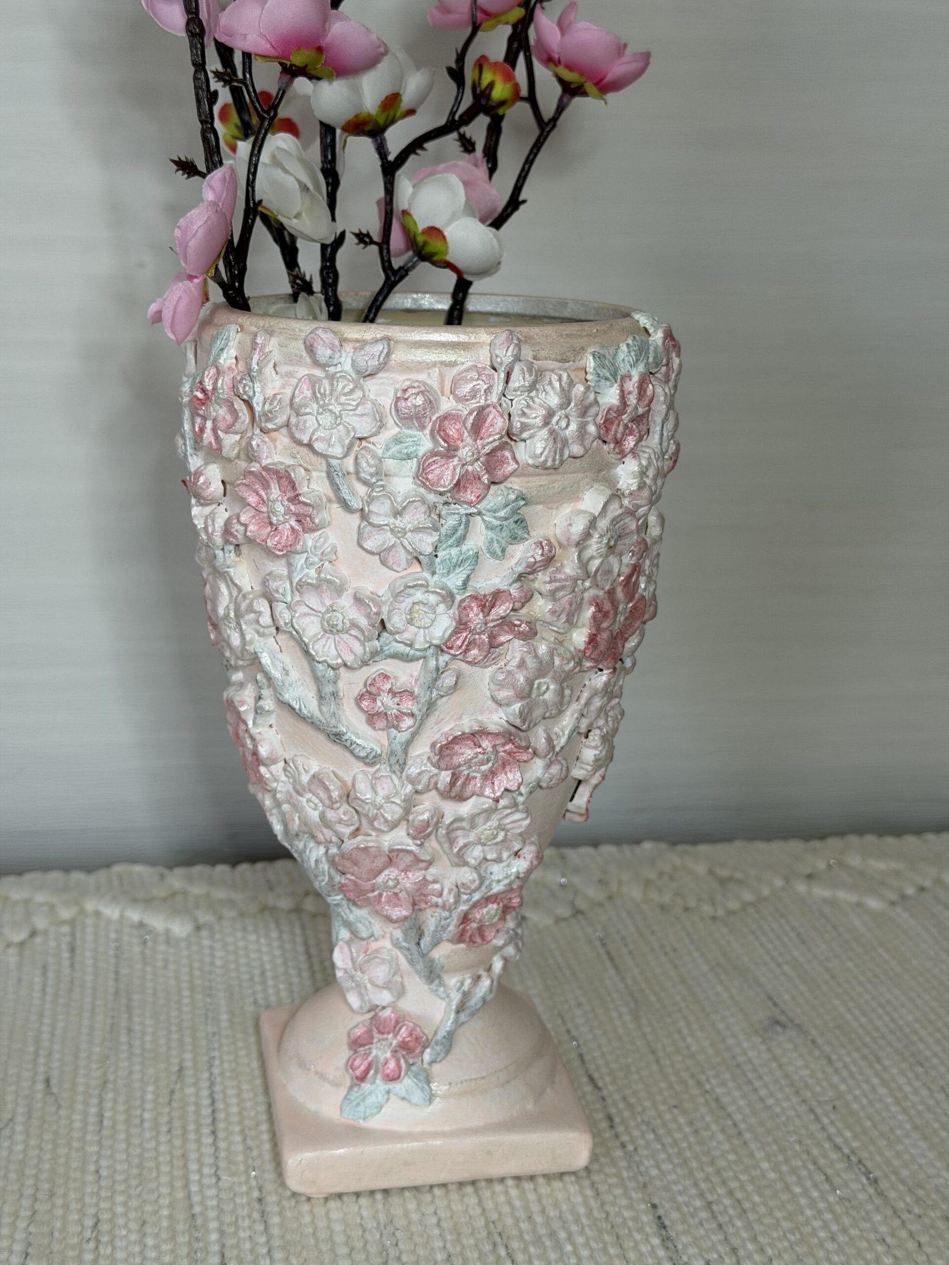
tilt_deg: -15.3
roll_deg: -2.6
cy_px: 632
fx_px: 1755
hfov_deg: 30.3
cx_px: 474
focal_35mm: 48
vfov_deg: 39.7
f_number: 1.78
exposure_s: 1/109
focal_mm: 6.76
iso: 100
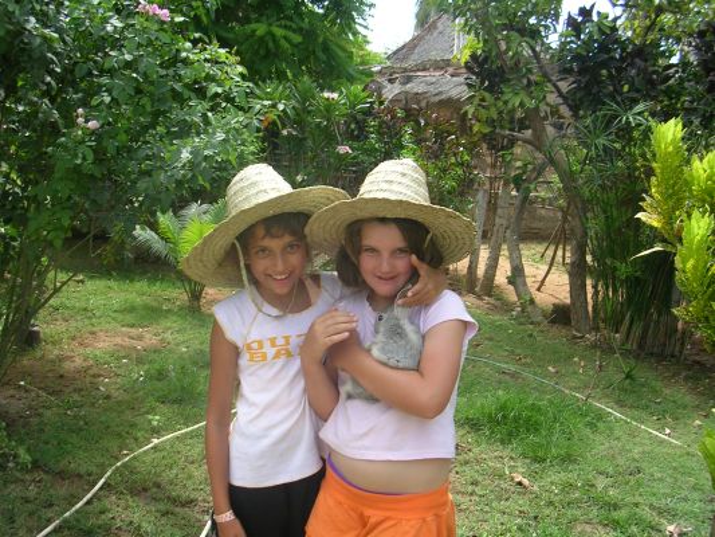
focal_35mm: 38
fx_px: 785
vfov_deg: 37.7
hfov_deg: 49.0
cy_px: 268
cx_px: 358
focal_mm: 5.8
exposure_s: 1/263
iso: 50
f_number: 2.8
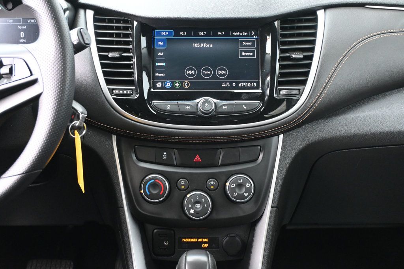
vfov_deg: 25.0
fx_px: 606
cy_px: 134
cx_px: 202
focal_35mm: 54
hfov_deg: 36.9
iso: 3200
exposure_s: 1/125
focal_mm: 36
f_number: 5.3
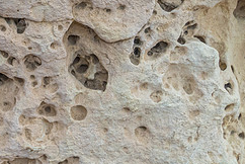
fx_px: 538
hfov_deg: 23.7
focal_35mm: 79
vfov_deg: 16.9
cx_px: -37
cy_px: 1
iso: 400
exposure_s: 1/60
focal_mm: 22
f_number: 4.5
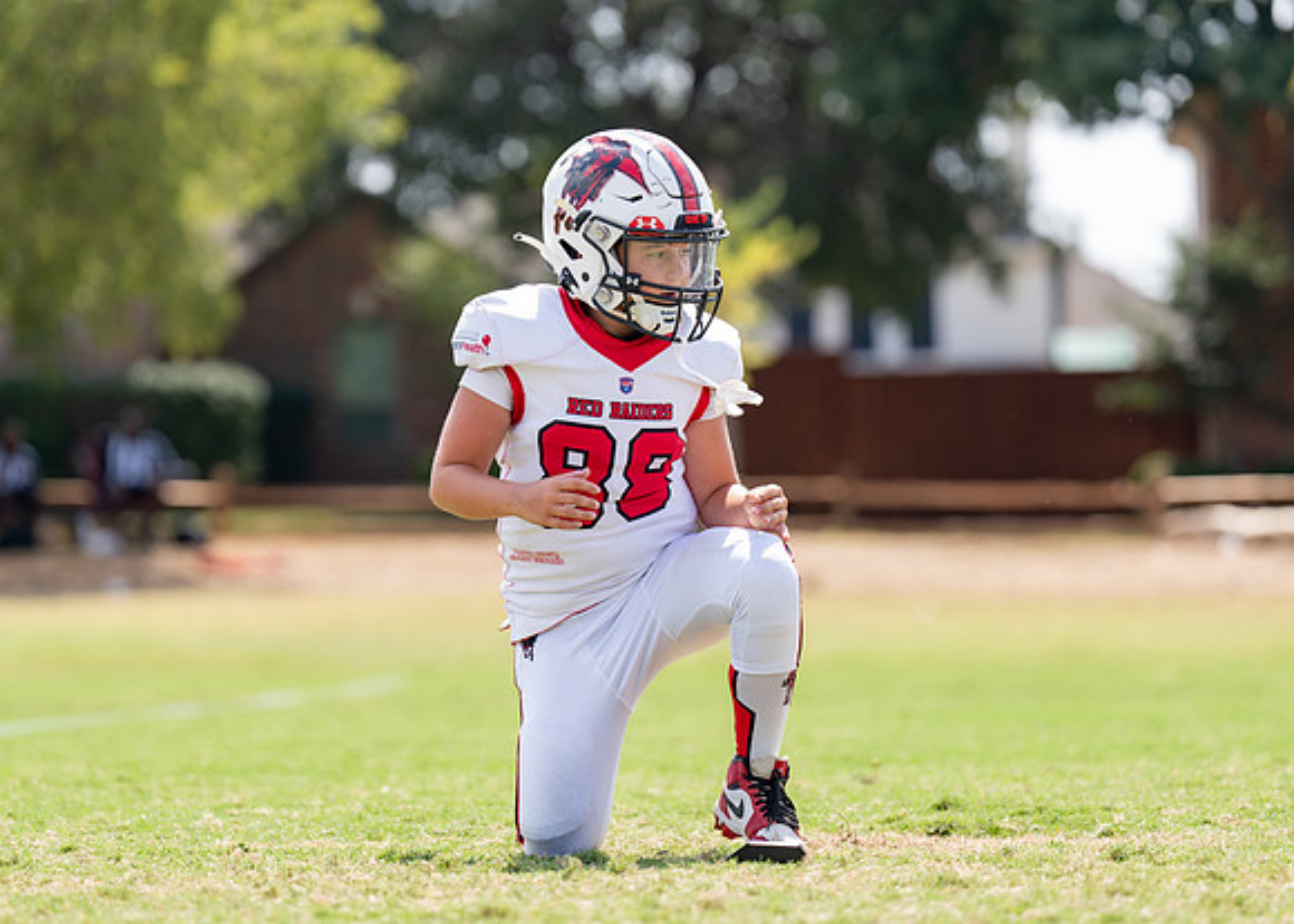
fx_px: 6907
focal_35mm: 188
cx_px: 591
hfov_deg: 10.7
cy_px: 445
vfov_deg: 7.7
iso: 200
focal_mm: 144
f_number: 2.8
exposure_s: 1/1250
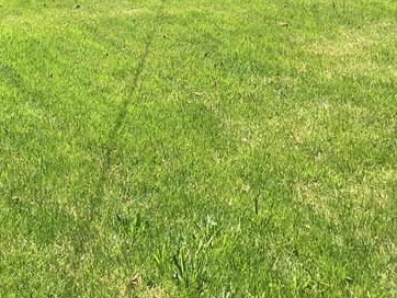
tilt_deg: -1.2
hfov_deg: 23.4
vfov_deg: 17.0
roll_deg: -1.4
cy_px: -90
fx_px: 941
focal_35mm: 82
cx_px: 73
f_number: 2.2
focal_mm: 4.15
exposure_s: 1/746
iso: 25
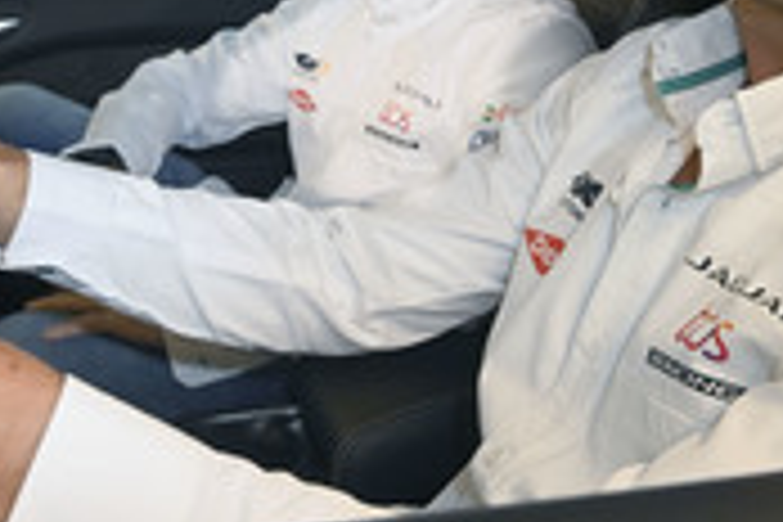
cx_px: 328
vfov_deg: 20.6
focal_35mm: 62
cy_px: -90
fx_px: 1348
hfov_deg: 32.3
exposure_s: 1/100
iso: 2000
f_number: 6.3
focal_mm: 24
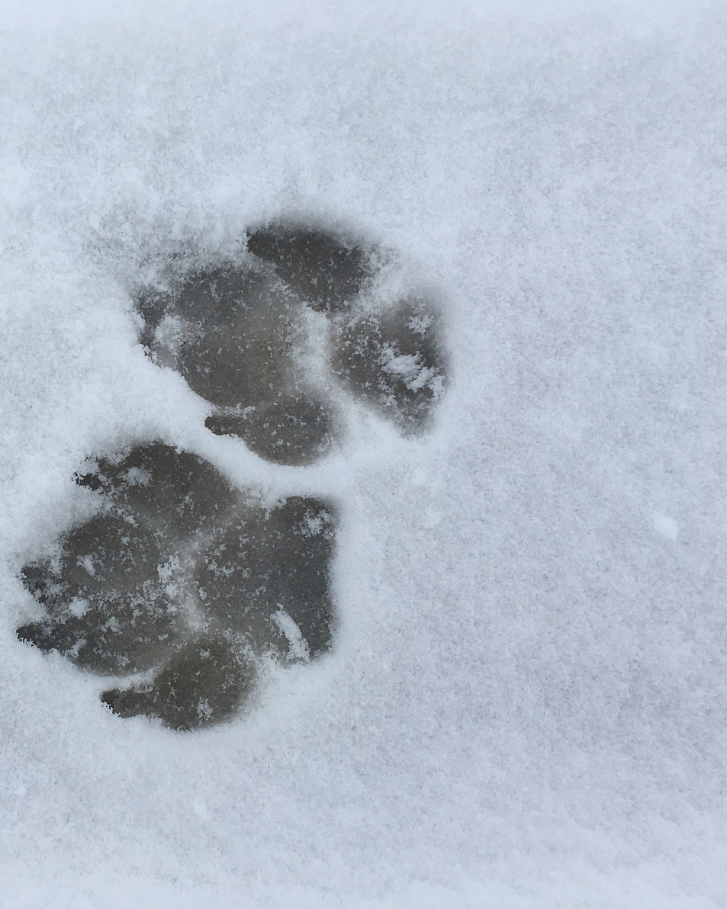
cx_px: 153
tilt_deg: -87.1
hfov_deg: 37.8
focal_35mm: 38
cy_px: 453
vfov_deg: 47.9
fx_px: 1022
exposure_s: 1/297
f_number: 2.2
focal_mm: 4.15
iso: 25
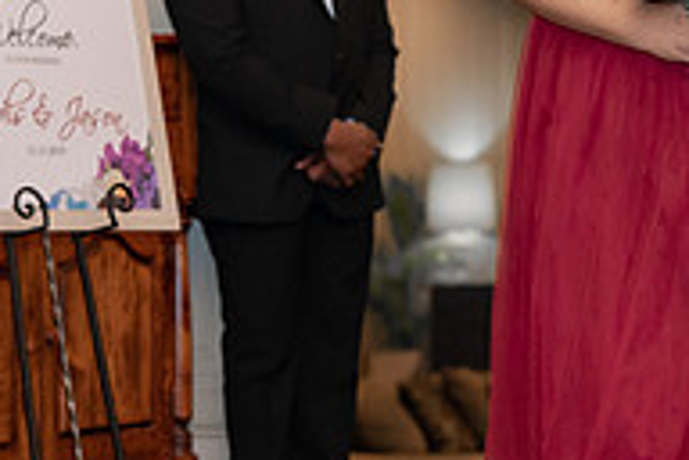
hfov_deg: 8.6
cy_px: 112
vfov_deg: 5.8
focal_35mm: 238
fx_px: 4555
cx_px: 708
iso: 2000
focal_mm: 72
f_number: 2.8
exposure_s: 1/250
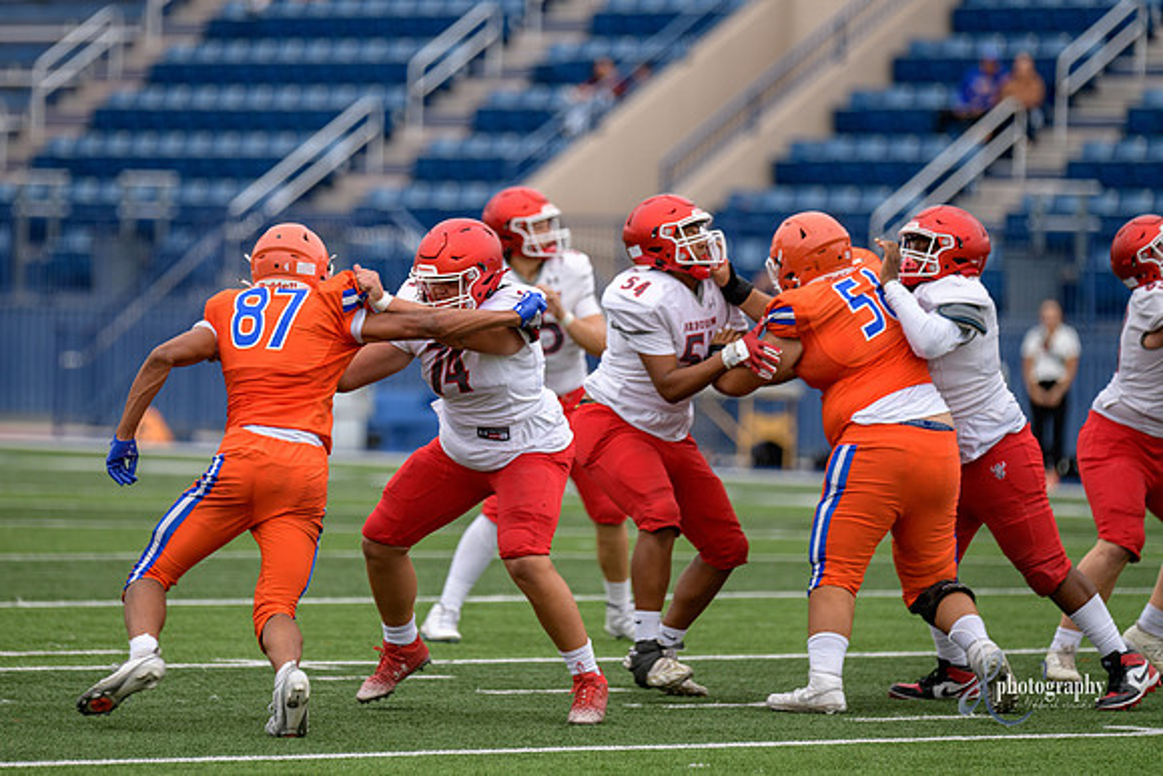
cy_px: 388
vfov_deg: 5.0
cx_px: 500
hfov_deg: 7.5
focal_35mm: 274
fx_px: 8845
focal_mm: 240
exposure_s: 1/800
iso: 280
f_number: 2.8
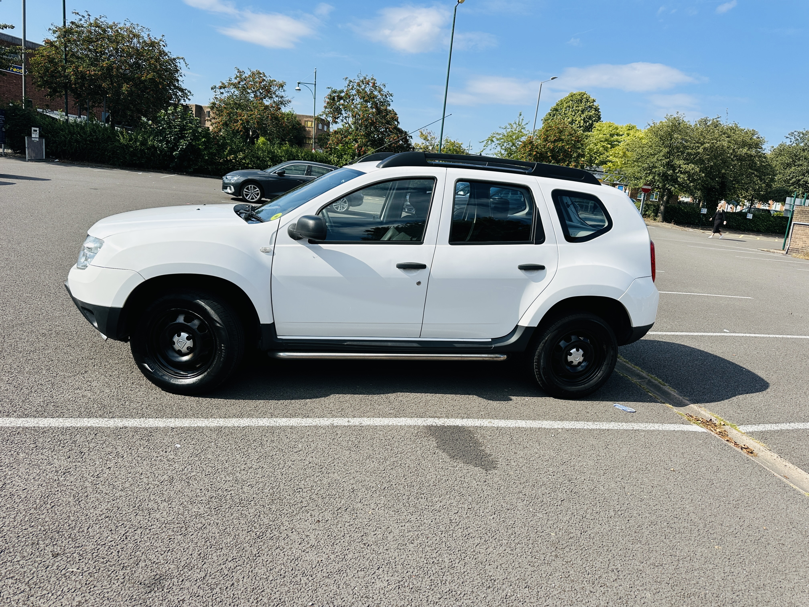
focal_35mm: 24
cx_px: 404
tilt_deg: -8.6
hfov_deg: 71.6
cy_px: 304
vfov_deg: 56.8
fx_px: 561
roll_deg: -6.3
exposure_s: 1/4016
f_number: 1.78
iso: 80
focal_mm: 6.86
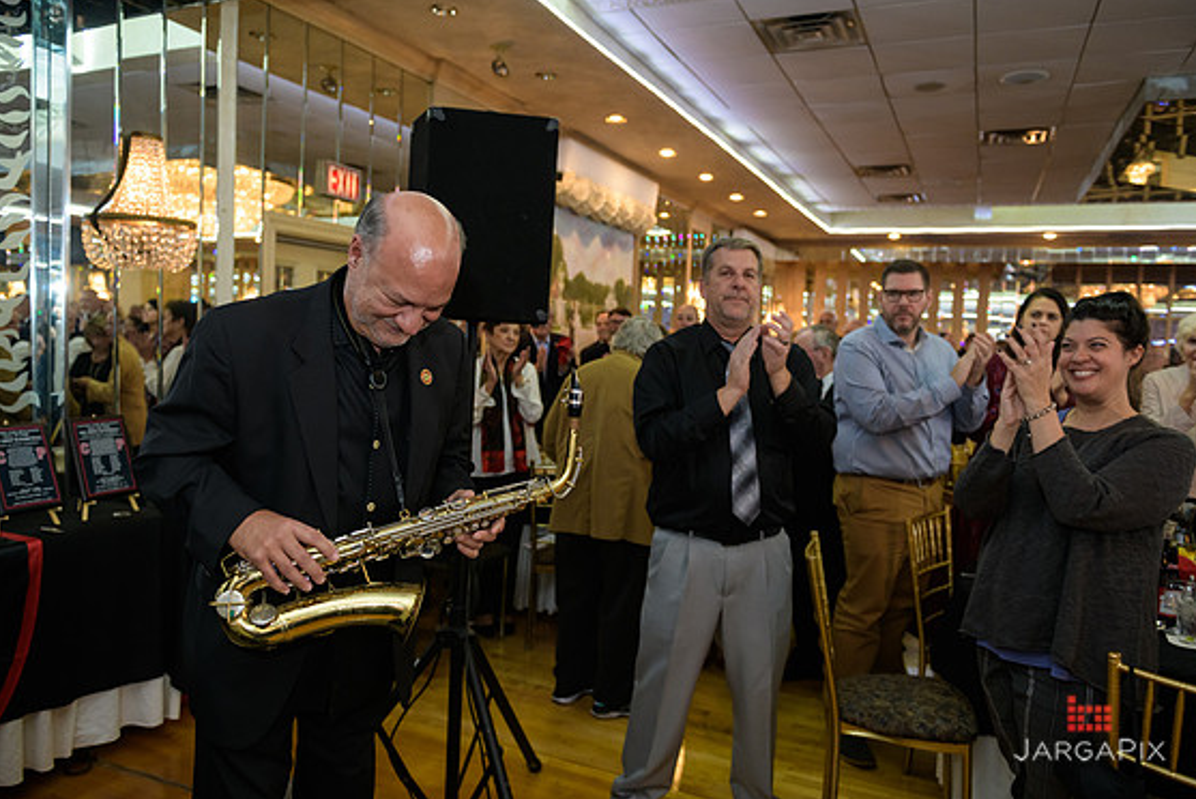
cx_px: 597
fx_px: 831
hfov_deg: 71.5
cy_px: 392
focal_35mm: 25
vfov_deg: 51.3
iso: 1000
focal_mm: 24
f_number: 3.2
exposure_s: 1/125
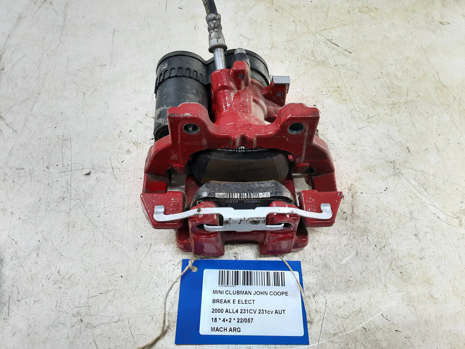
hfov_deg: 65.3
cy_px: 174
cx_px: 232
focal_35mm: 27
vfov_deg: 51.4
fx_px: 363
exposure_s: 1/50
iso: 125
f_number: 1.9
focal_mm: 2.91
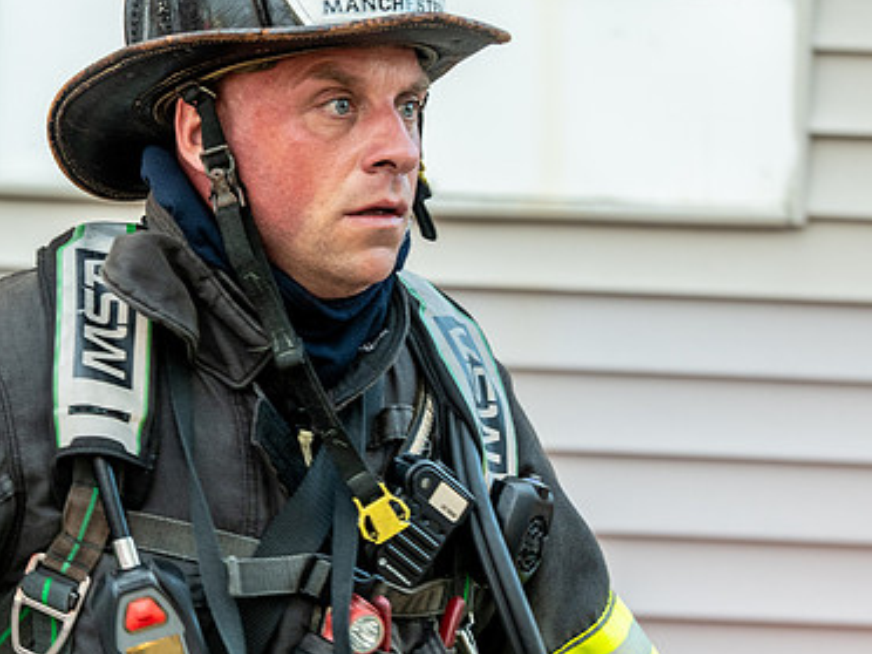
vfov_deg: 5.8
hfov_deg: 7.7
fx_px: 6449
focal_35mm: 256
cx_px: 62
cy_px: 179
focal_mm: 112
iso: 640
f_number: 5
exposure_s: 1/125
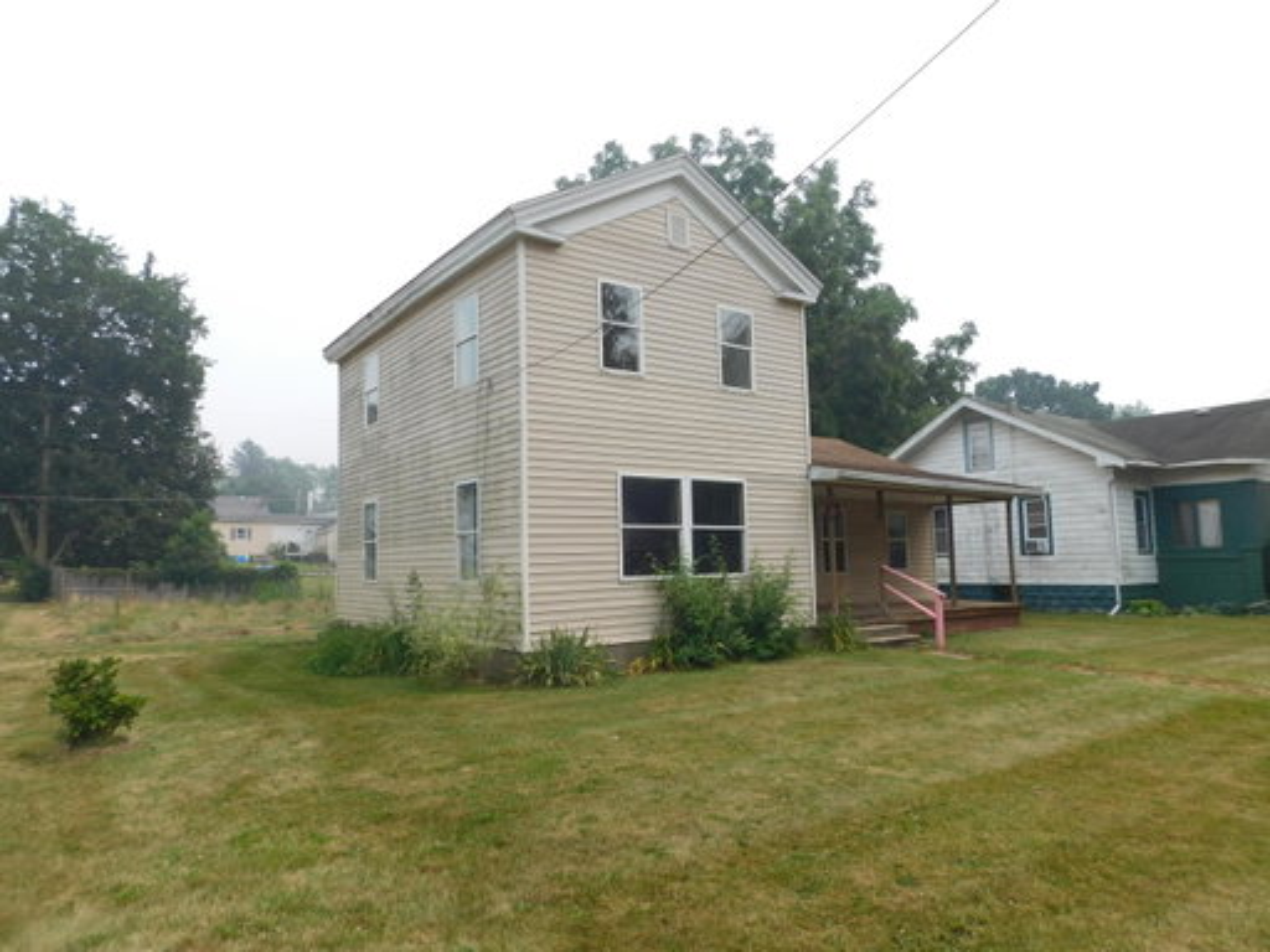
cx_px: 635
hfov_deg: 73.9
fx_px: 844
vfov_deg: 58.9
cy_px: 476
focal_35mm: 23
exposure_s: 1/400
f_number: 6
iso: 125
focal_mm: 4
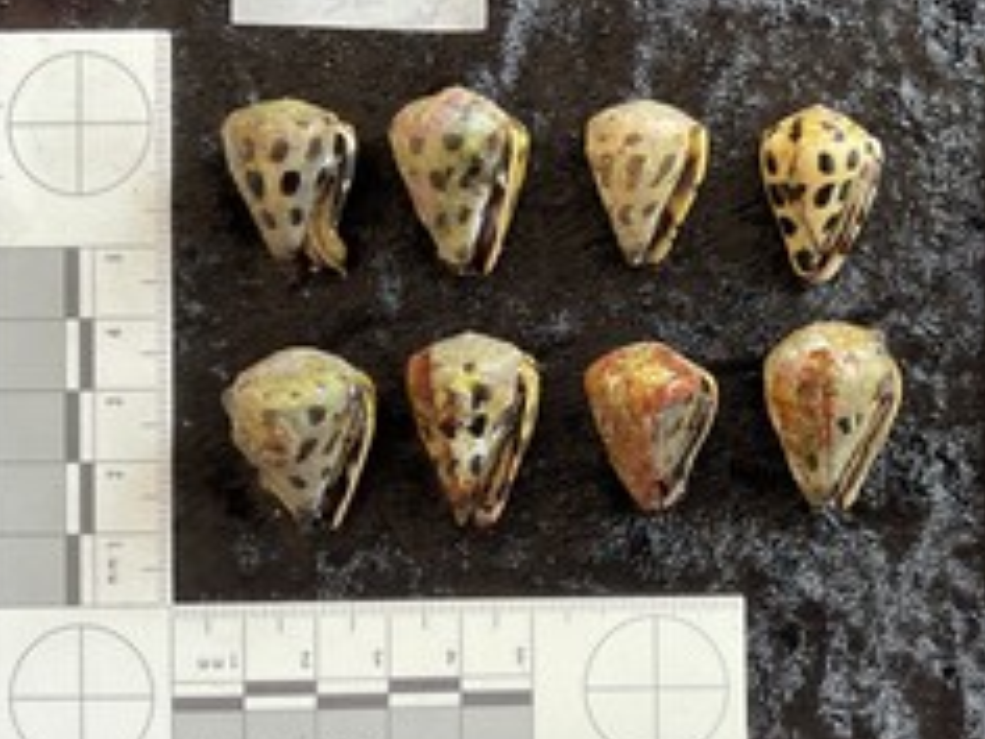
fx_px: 1224
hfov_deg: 43.3
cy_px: 374
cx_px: 647
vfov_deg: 33.6
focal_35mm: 43
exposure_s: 1/60
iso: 50
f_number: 1.8
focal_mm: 3
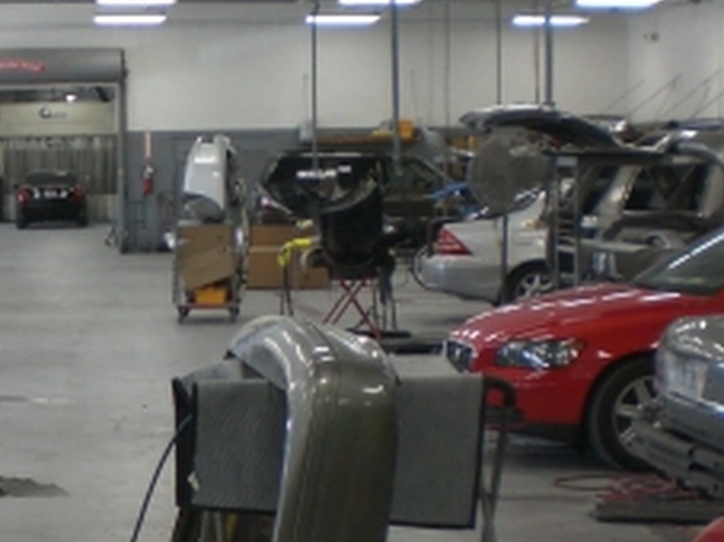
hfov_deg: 18.1
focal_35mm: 107
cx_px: 86
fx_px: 2237
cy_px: 418
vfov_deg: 13.8
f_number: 3.1
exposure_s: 1/100
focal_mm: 6.3
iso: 100
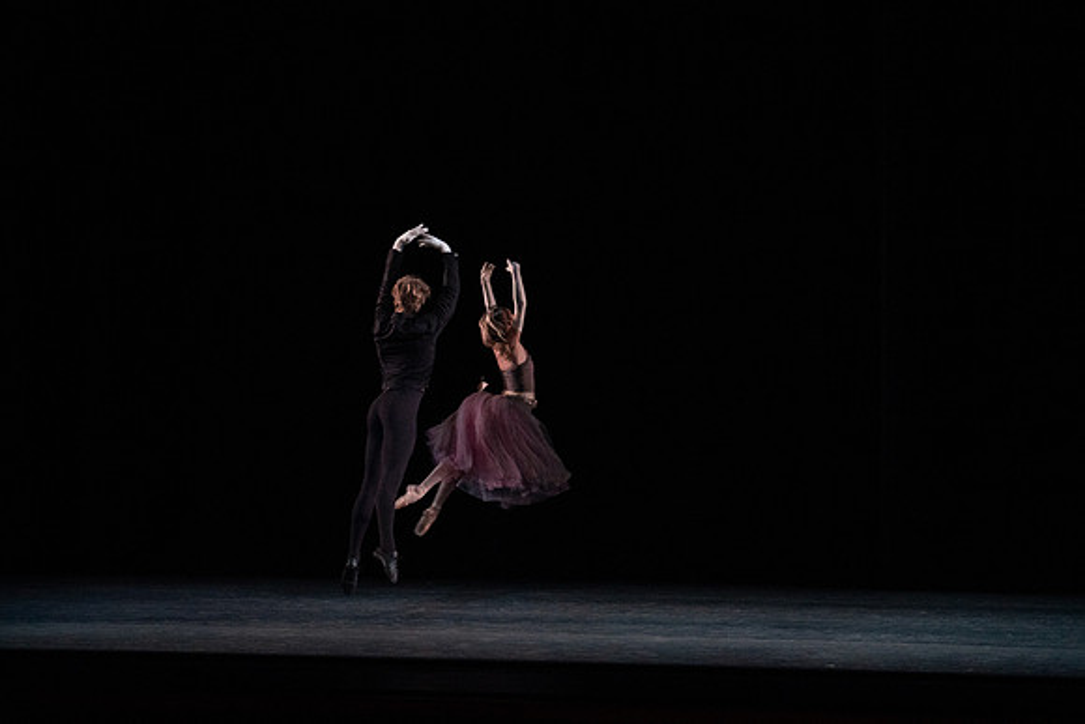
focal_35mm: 127
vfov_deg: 10.8
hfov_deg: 16.1
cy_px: 362
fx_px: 3828
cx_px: 542
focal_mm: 127
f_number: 5.6
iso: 16000
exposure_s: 1/400
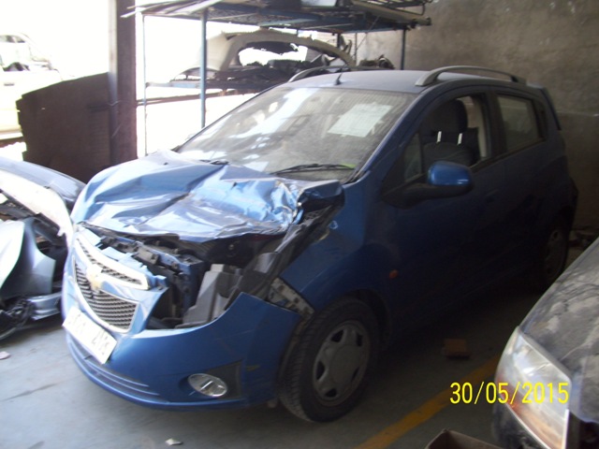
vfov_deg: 41.8
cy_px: 224
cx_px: 300
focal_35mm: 34
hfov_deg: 54.0
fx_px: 588
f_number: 2.9
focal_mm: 5.7
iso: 80
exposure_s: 1/50
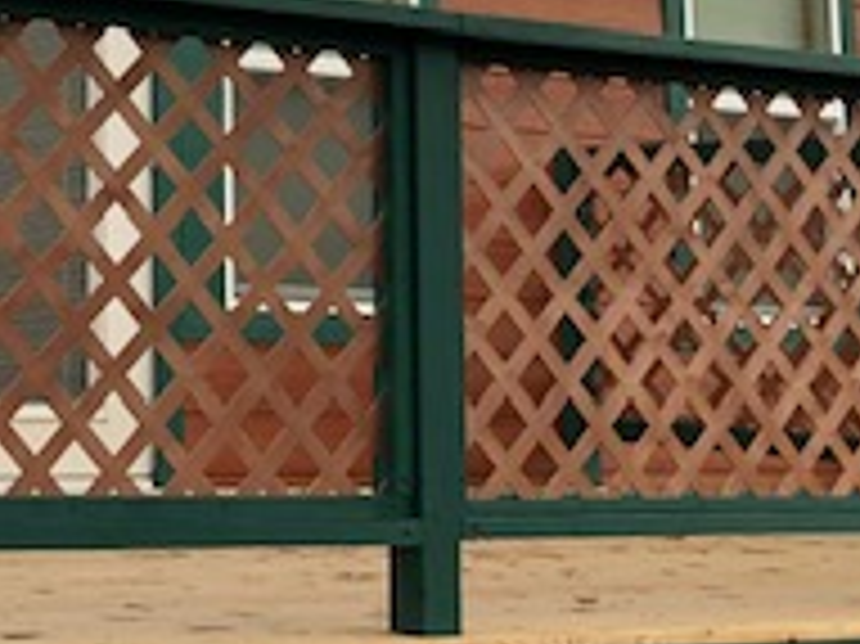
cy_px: -149
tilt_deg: +11.1
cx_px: -230
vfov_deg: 15.1
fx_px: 2334
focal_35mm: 94
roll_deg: -2.4
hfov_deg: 19.4
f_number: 1.8
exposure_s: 1/170
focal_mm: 3.99
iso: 20
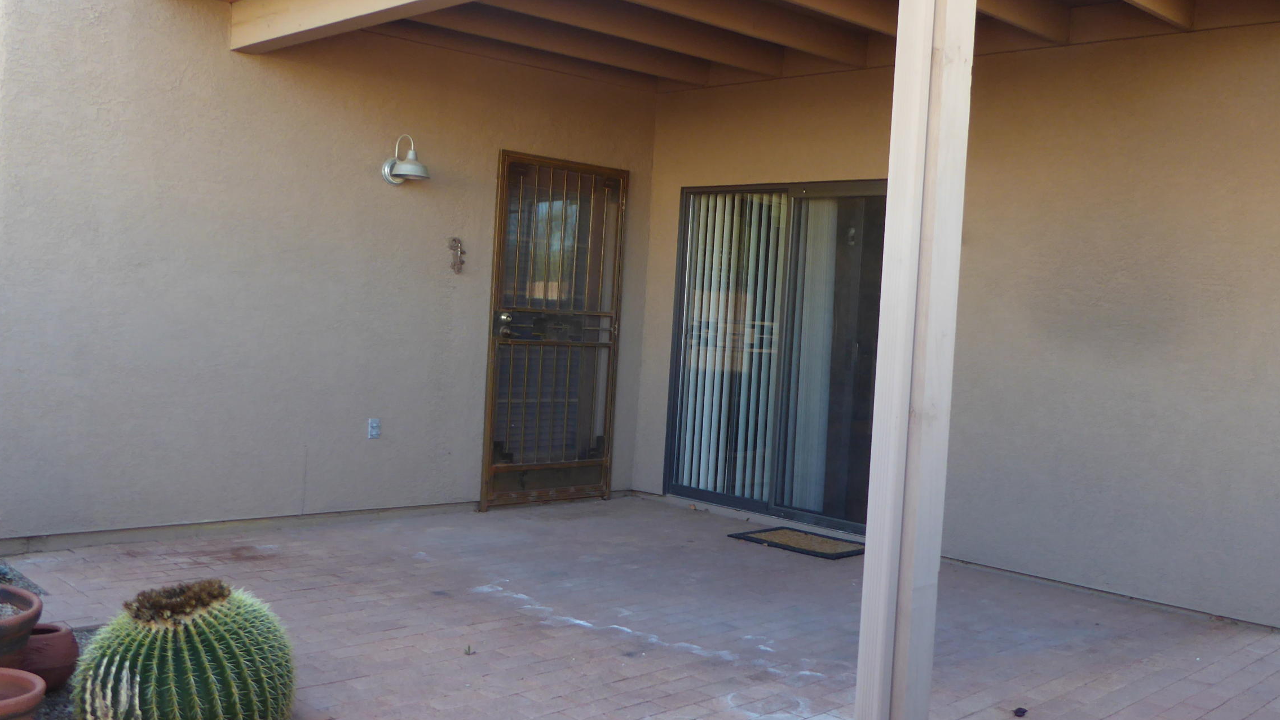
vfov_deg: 32.8
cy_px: 354
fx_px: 1222
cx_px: 641
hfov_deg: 55.3
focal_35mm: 36
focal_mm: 4.3
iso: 100
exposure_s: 1/60
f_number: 3.3
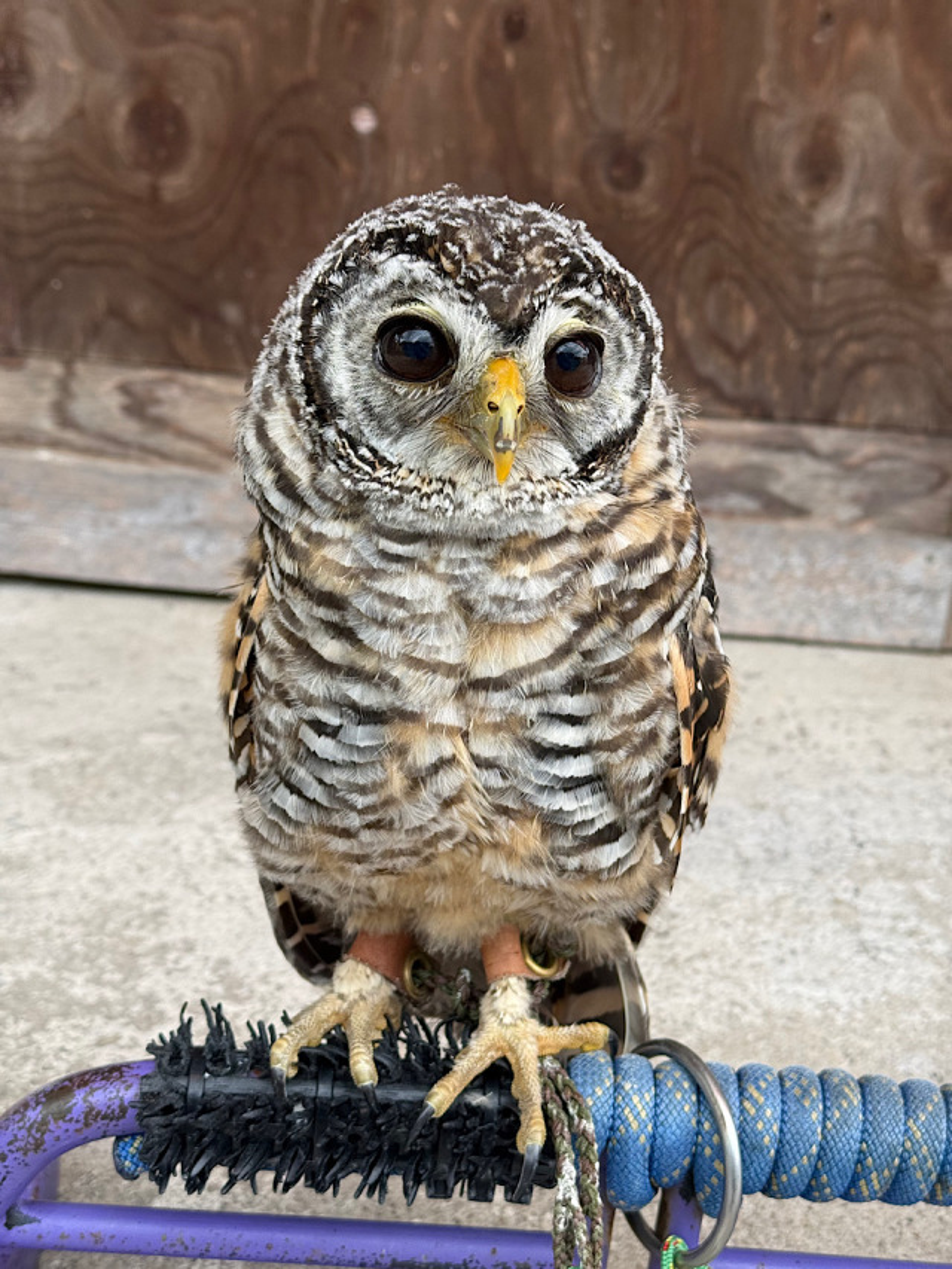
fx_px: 1760
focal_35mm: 48
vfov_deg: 39.7
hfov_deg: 30.3
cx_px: 476
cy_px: 634
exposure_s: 1/553
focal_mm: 6.76
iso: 64
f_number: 1.78
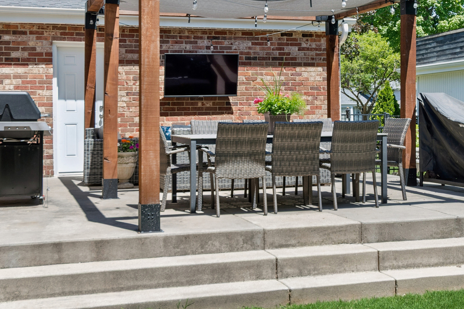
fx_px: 773
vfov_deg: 22.5
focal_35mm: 60
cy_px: 103
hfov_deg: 33.3
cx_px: 278
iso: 250
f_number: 8
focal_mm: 24
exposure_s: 1/160
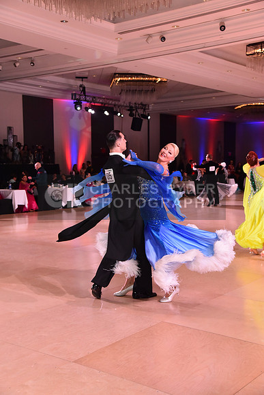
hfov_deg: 29.3
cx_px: 132
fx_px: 506
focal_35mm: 46
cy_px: 198
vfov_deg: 42.7
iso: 2500
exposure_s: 1/320
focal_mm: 46
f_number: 5.6
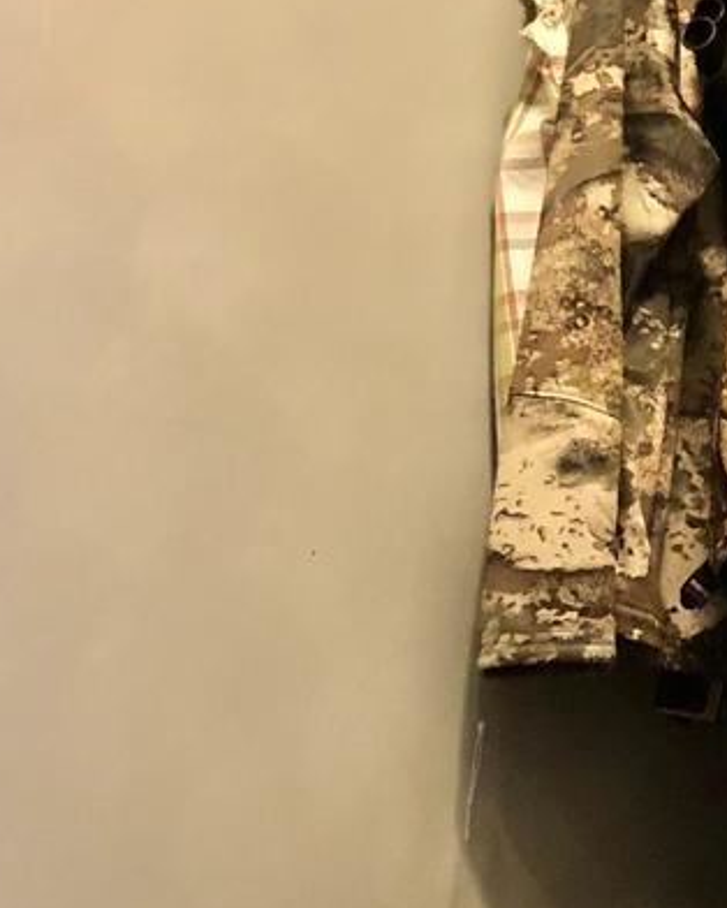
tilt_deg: +4.7
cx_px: 889
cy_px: 602
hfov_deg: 14.0
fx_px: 2876
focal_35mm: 107
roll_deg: -2.2
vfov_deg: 17.9
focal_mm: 3.99
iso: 100
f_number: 1.8
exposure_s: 1/5
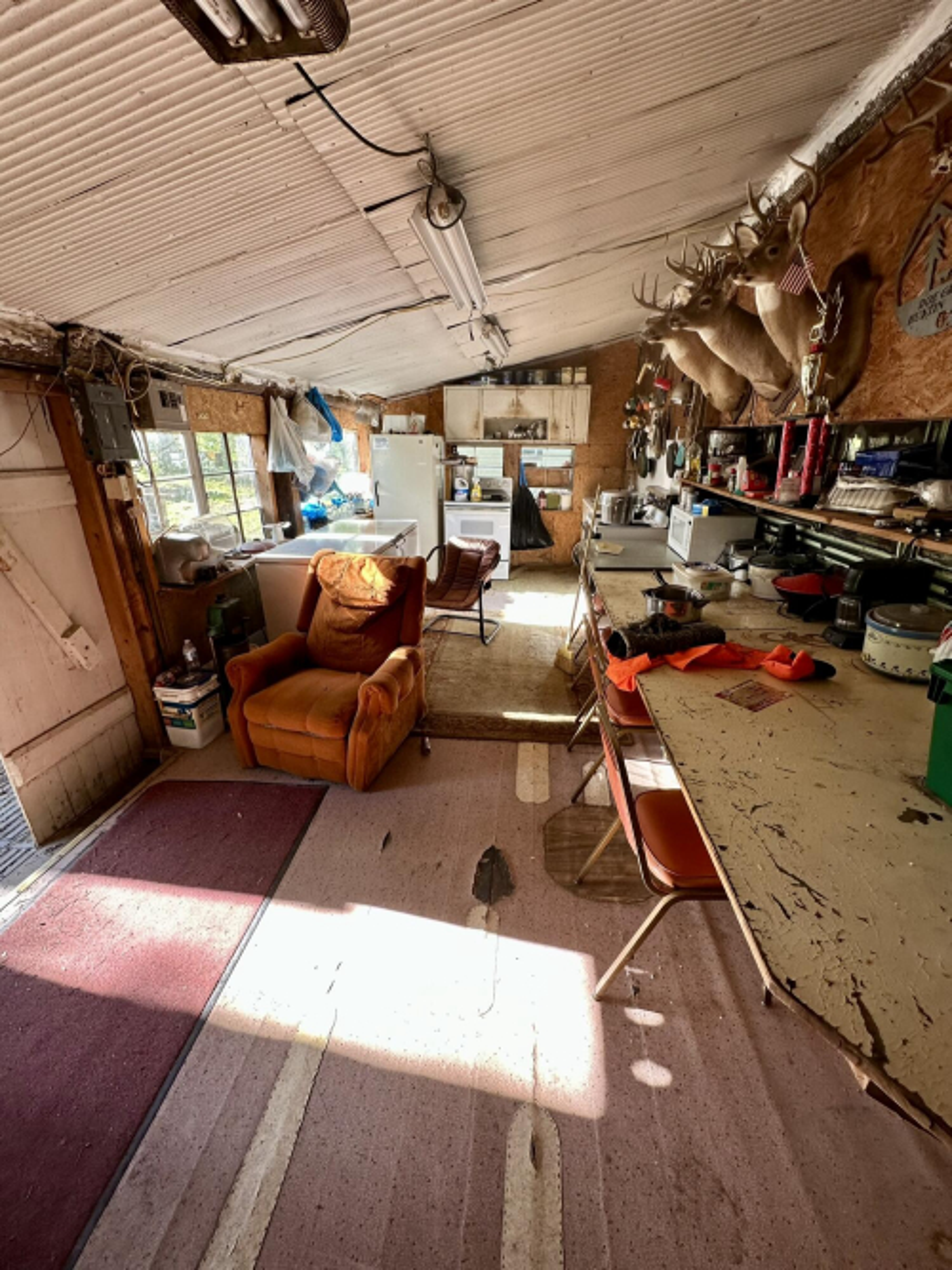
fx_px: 514
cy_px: 635
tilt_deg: -20.5
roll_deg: -0.6
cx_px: 476
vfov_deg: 102.1
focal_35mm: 14
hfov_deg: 85.7
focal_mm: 2.22
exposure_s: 1/99
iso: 100
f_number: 2.2
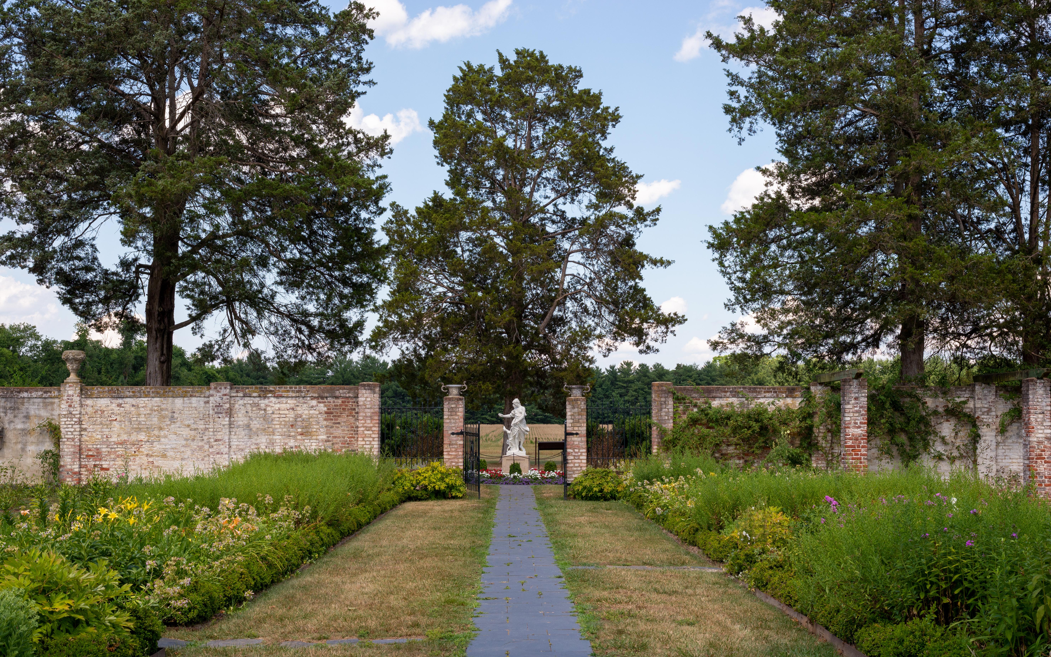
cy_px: 346
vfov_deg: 25.3
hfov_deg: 39.6
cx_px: 526
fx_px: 1461
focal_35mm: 51
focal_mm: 50
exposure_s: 1/320
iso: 400
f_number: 10
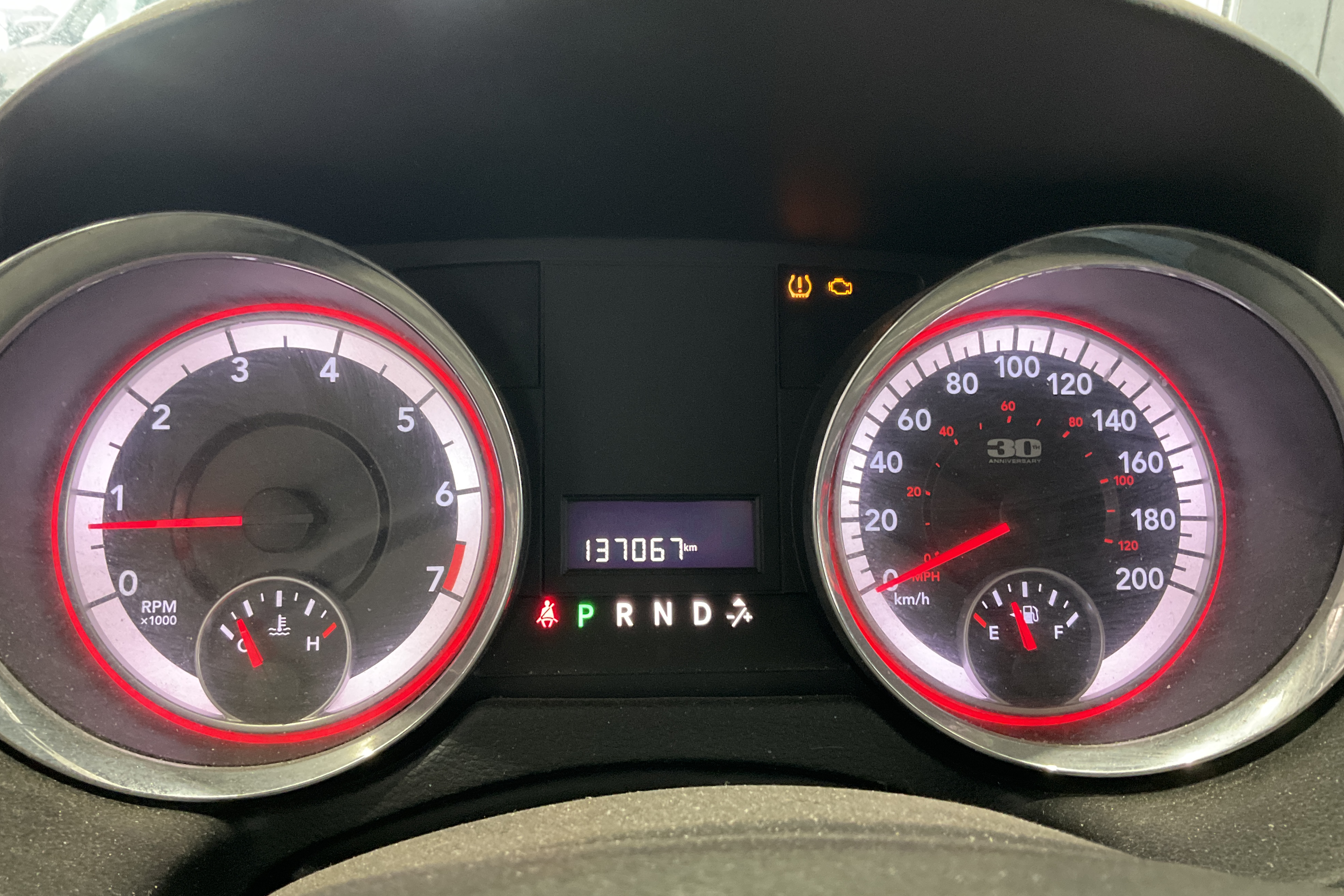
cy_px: 429
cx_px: 662
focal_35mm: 31
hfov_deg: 60.3
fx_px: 1157
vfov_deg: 42.3
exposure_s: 1/40
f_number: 1.8
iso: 320
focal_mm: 3
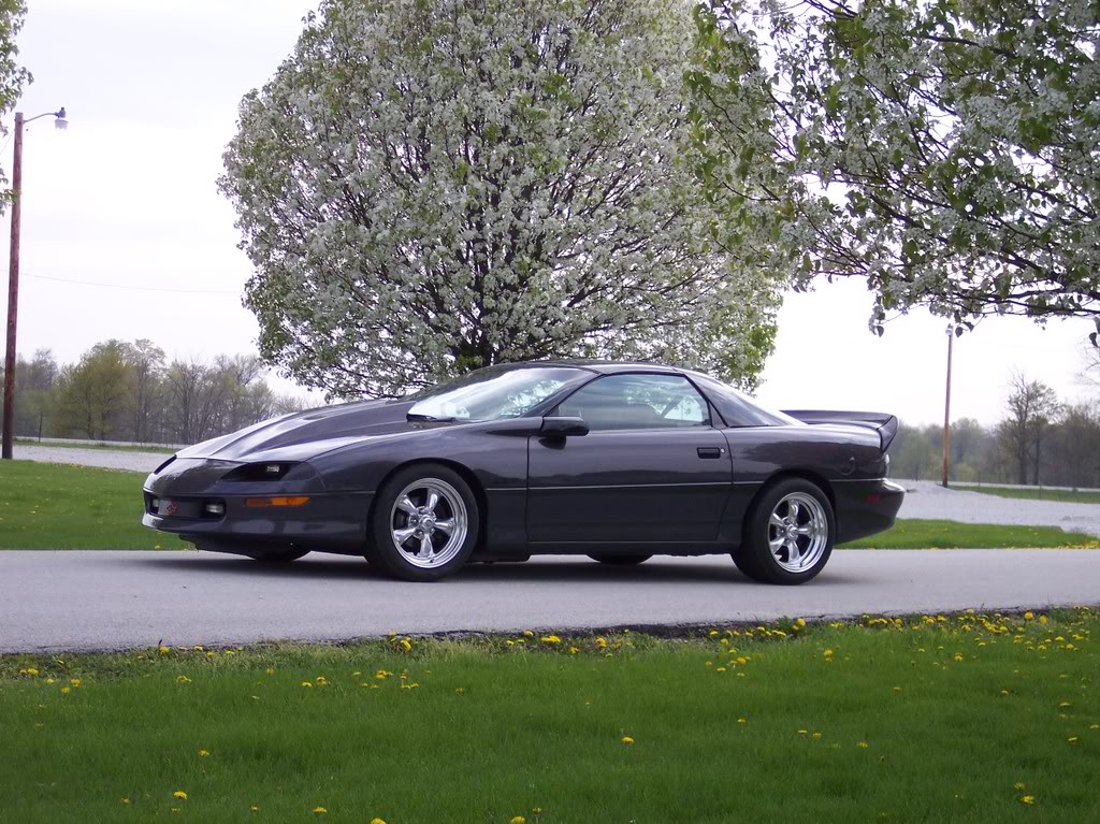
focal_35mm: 76
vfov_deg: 19.4
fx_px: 2414
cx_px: 550
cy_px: 412
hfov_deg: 25.7
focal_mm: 16
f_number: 3.8
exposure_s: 1/500
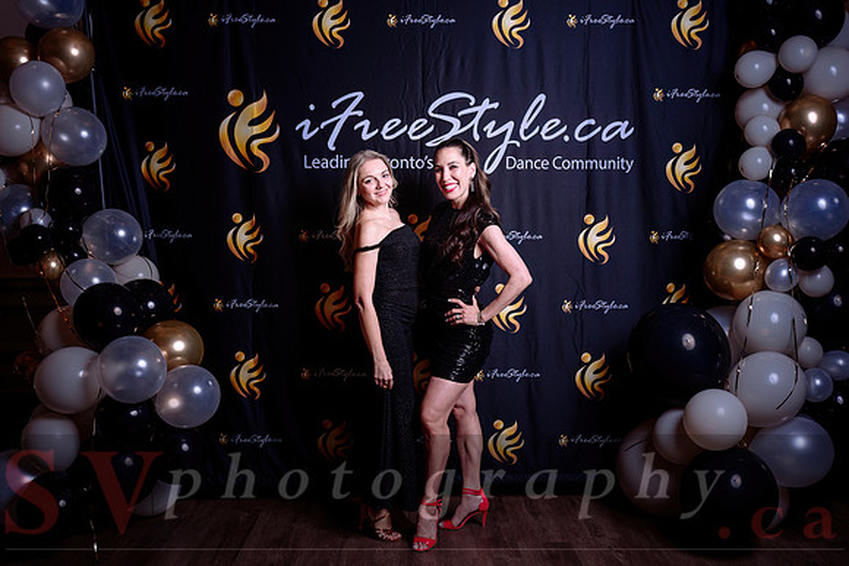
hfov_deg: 50.9
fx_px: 891
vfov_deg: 35.2
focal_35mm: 38
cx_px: 432
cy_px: 313
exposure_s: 1/160
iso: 125
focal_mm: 33.5
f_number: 4
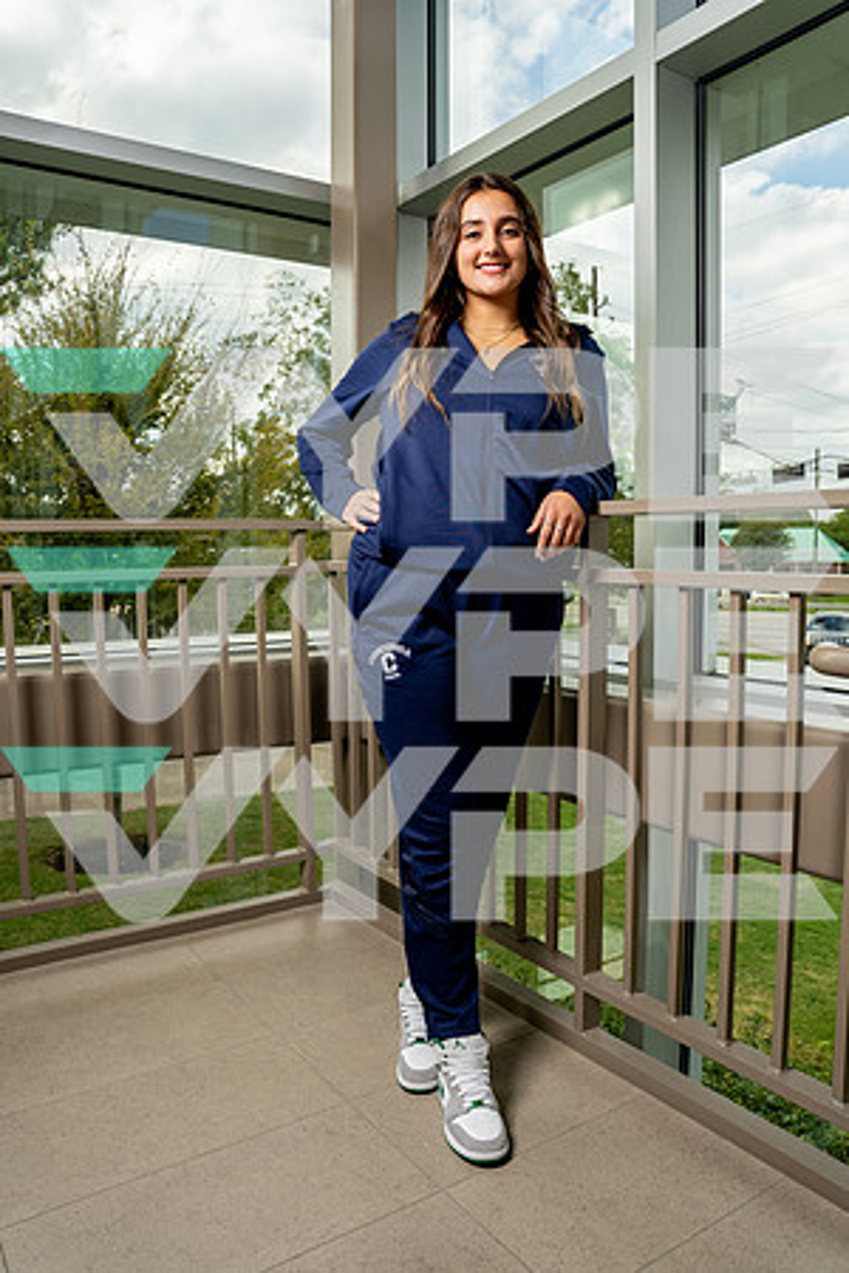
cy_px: 636
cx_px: 424
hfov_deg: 47.9
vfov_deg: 67.4
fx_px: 955
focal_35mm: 27
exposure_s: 1/250
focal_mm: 27
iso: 100
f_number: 5.6
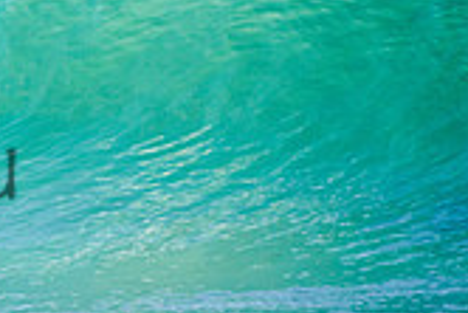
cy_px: 134
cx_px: -282
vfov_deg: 0.7
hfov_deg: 1.0
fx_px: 27245
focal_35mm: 2094
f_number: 5.6
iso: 400
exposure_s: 1/2000
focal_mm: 400
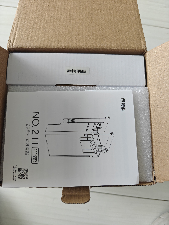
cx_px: 84
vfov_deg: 73.9
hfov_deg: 58.9
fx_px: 150
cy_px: 112
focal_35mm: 23
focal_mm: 6.06
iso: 800
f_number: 1.6
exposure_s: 1/202
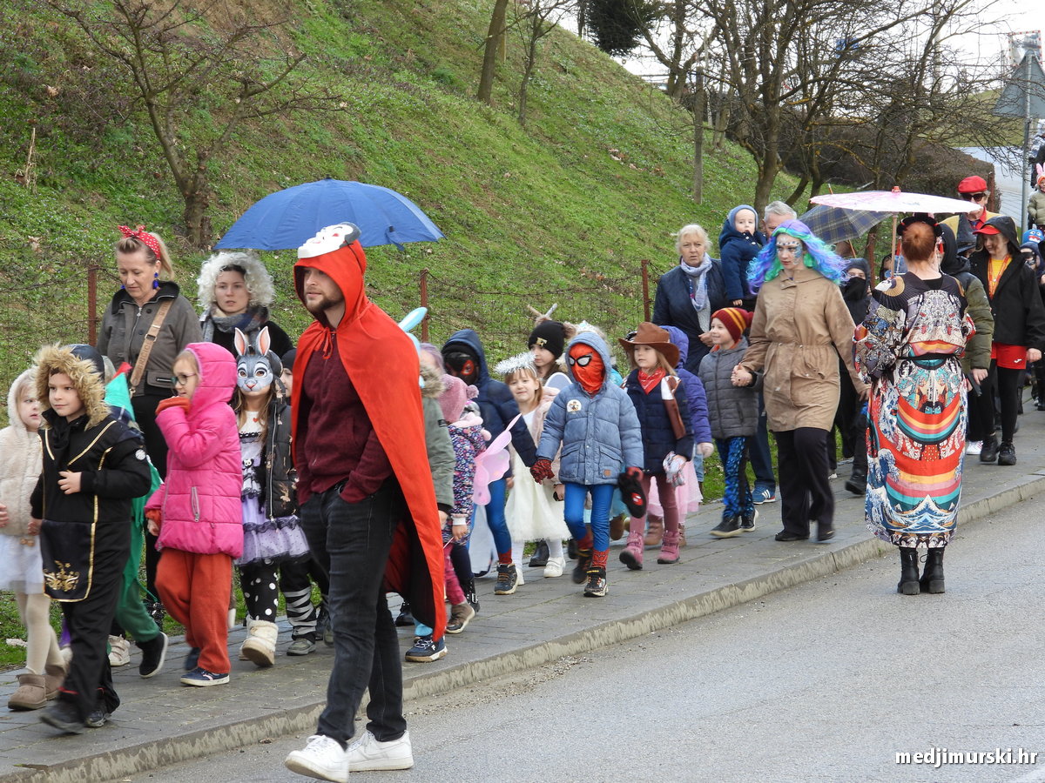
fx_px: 3774
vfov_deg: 11.9
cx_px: 522
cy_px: 392
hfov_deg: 15.8
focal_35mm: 125
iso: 110
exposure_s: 1/60
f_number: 4
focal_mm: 22.5
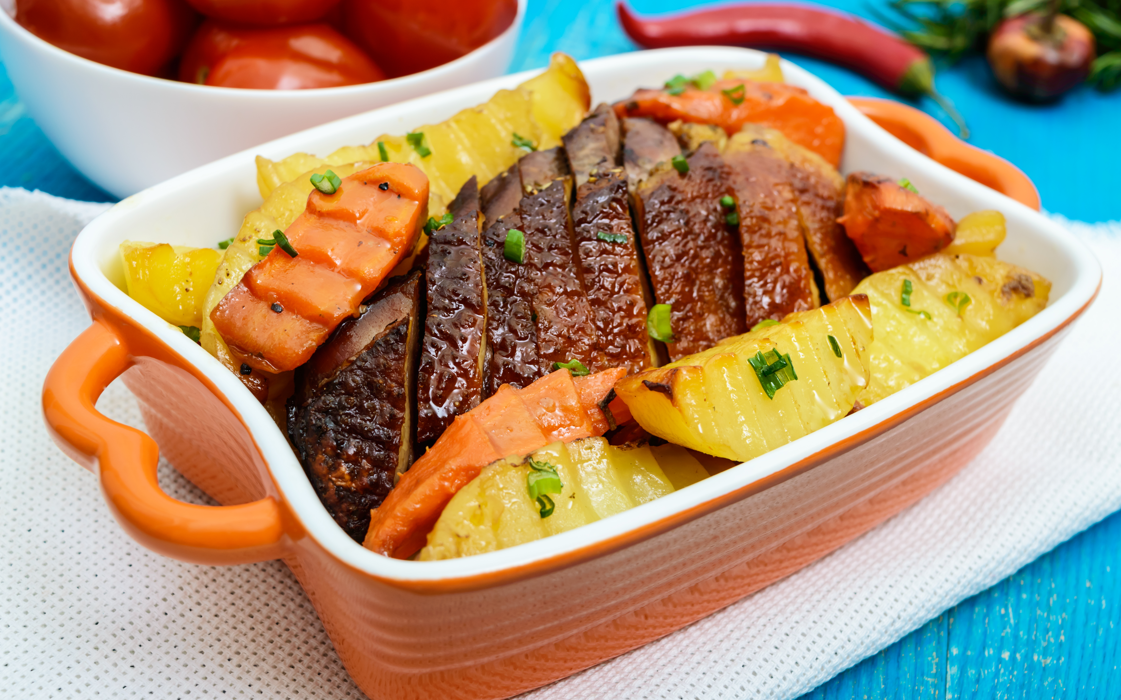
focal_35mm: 54
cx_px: 560
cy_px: 364
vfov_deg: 24.2
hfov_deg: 37.8
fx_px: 1635
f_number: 7.1
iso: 200
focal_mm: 35
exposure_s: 1/160
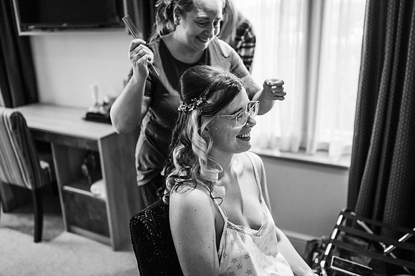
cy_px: 138
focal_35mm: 35
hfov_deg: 54.5
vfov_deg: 37.8
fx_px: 403
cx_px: 208
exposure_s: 1/400
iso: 400
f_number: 1.8
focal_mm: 35
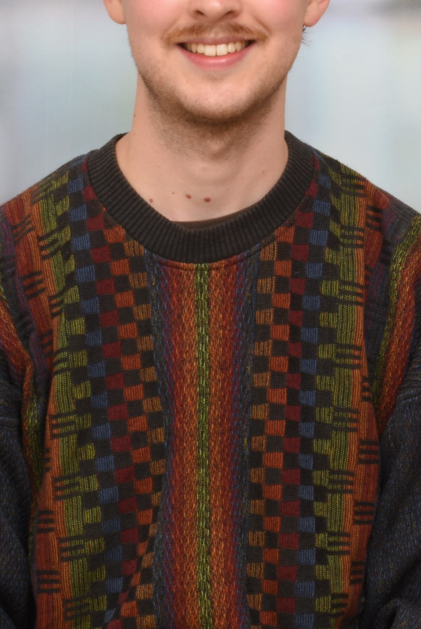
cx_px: 244
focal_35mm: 113
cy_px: 88
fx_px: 1978
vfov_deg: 17.9
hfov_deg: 12.1
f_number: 22
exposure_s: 1/125
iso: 100
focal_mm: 36
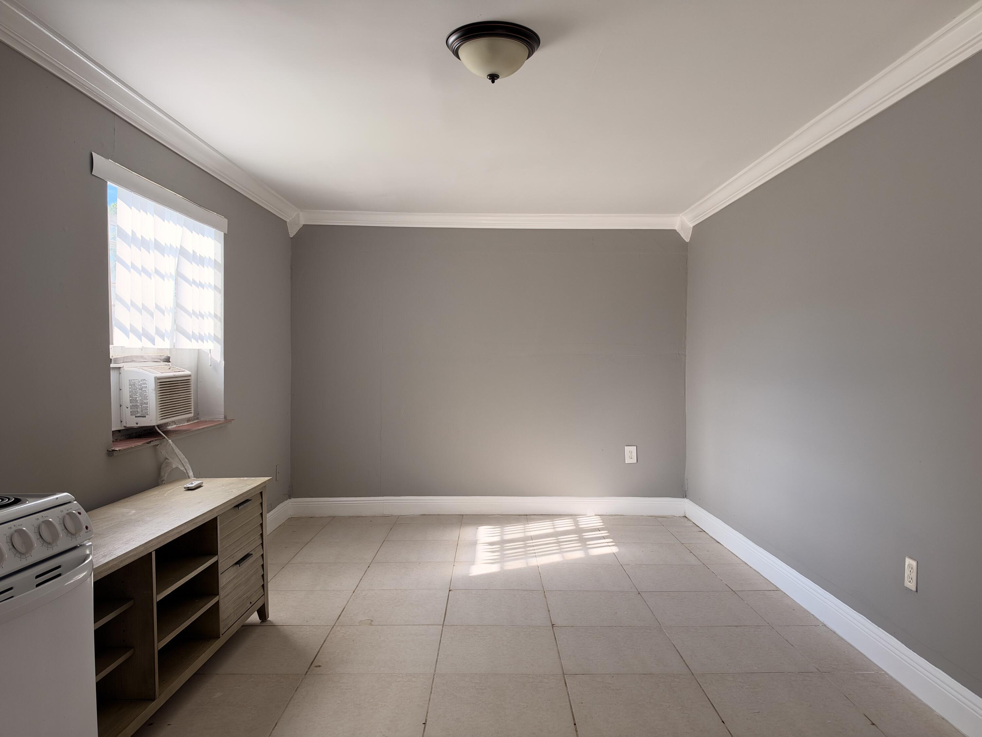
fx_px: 681
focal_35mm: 24
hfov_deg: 71.6
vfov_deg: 56.8
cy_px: 368
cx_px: 491
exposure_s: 1/245
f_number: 1.8
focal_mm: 6.93
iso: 80
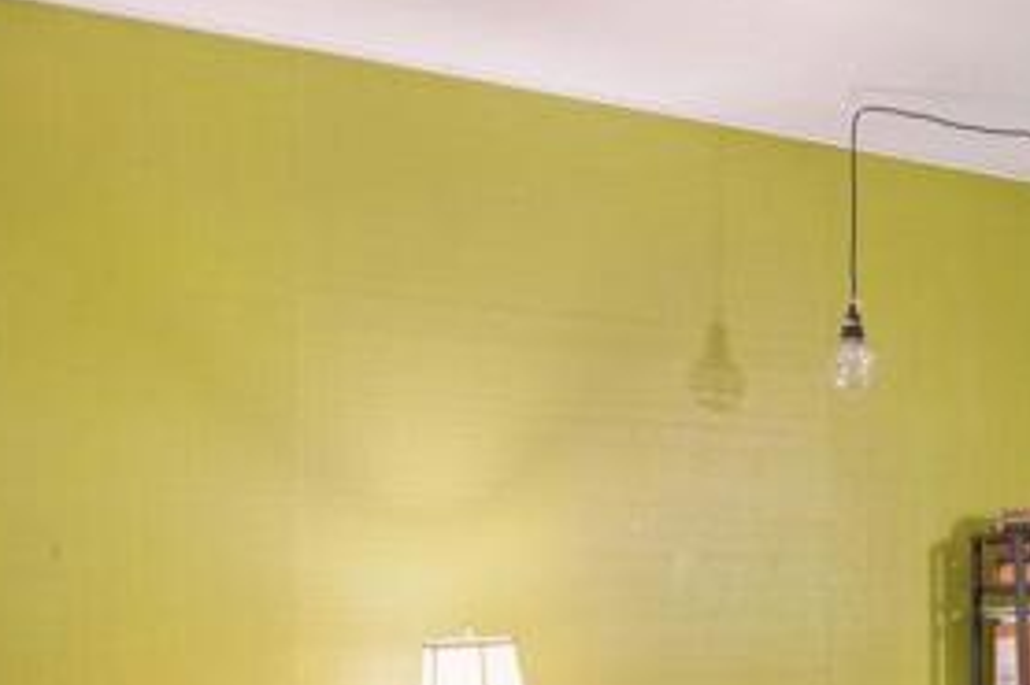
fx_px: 1687
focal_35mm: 59
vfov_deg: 22.3
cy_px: 644
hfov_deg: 30.4
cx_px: 1134
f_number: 8
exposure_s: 1/2
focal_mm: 16
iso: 400
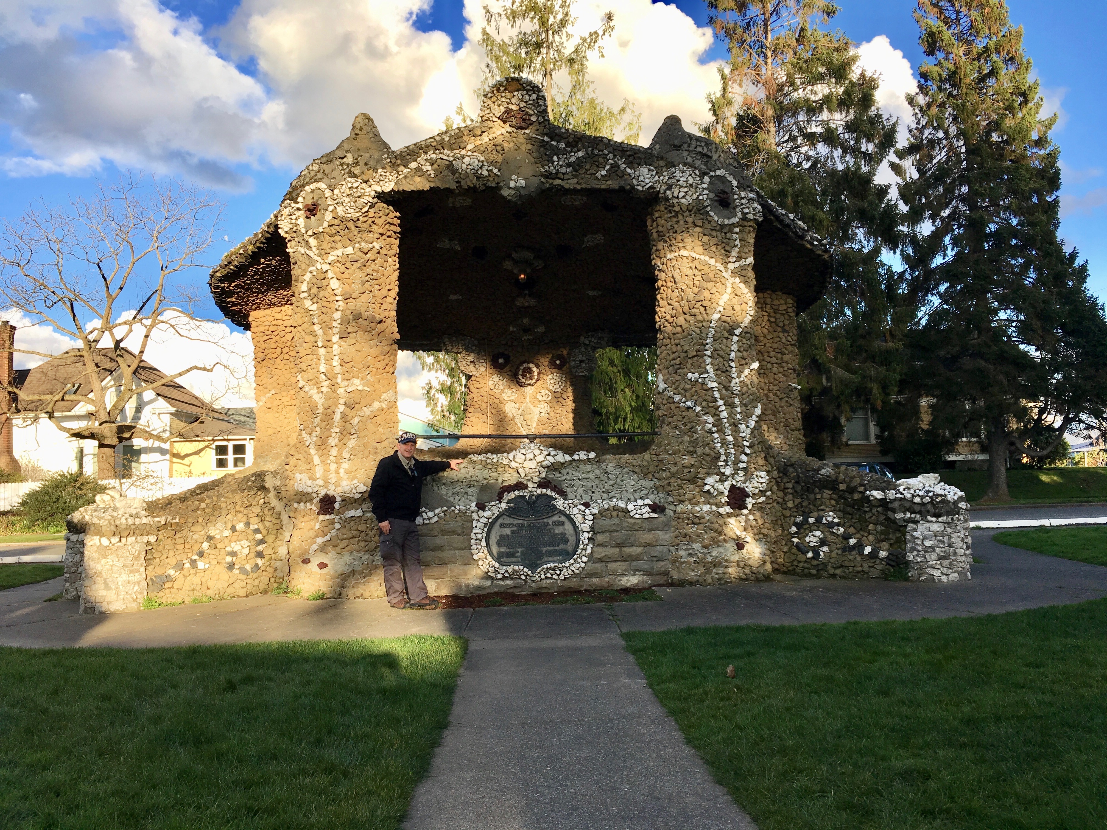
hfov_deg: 61.7
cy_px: 415
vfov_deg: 48.2
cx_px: 554
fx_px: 927
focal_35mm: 29
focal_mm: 4.15
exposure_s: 1/657
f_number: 2.2
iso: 25
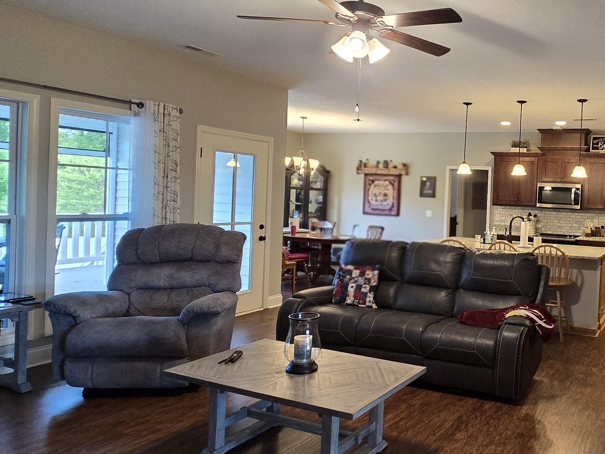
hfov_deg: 61.4
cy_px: 209
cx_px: 489
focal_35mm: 26
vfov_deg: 53.0
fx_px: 454
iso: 320
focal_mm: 2.2
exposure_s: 1/60.2
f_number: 2.2
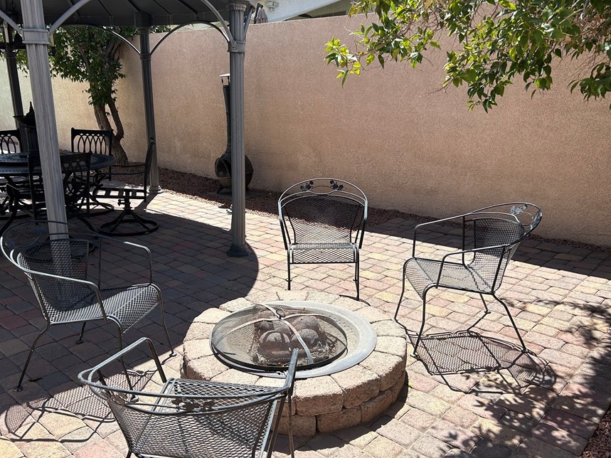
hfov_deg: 58.3
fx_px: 547
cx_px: 297
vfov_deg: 45.4
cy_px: 244
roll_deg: +0.9
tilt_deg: -18.0
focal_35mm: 31
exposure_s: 1/2841
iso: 50
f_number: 1.5
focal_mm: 5.7
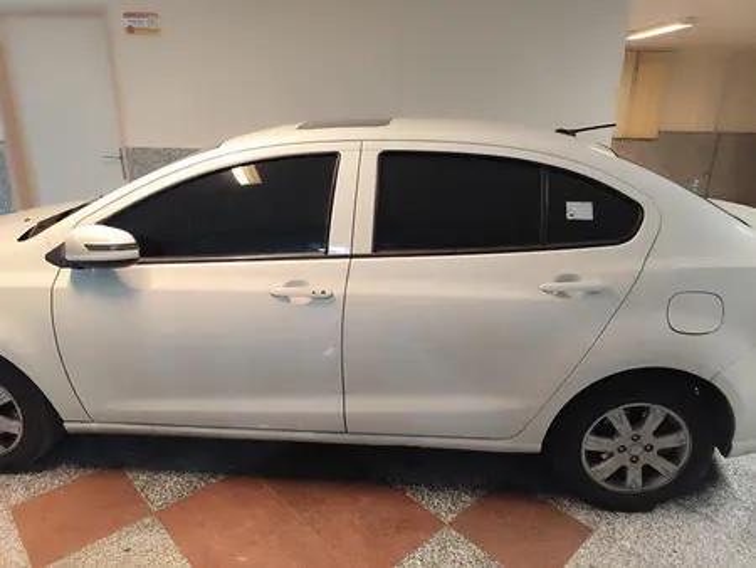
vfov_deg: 58.9
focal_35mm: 23
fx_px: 503
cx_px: 378
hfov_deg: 73.9
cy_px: 284
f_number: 1.65
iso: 800
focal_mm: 6.19
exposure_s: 1/25
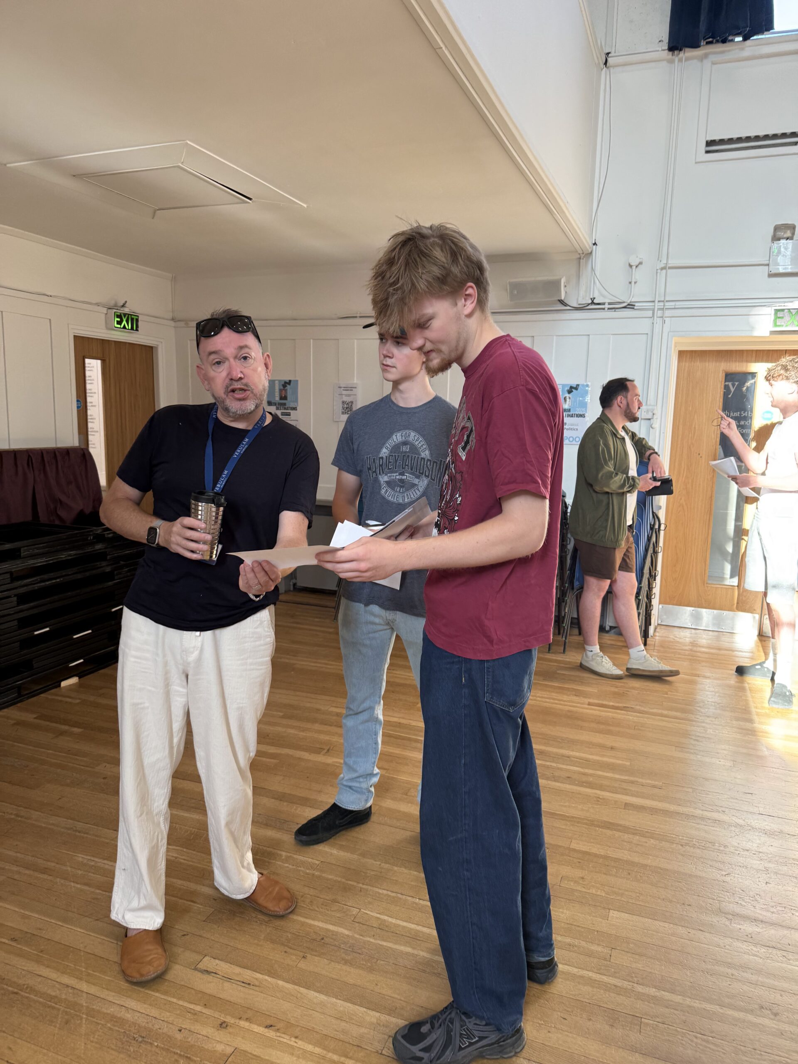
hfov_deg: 56.8
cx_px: 399
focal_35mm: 24
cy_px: 532
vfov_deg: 71.6
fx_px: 738
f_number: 1.78
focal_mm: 6.76
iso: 100
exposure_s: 1/100
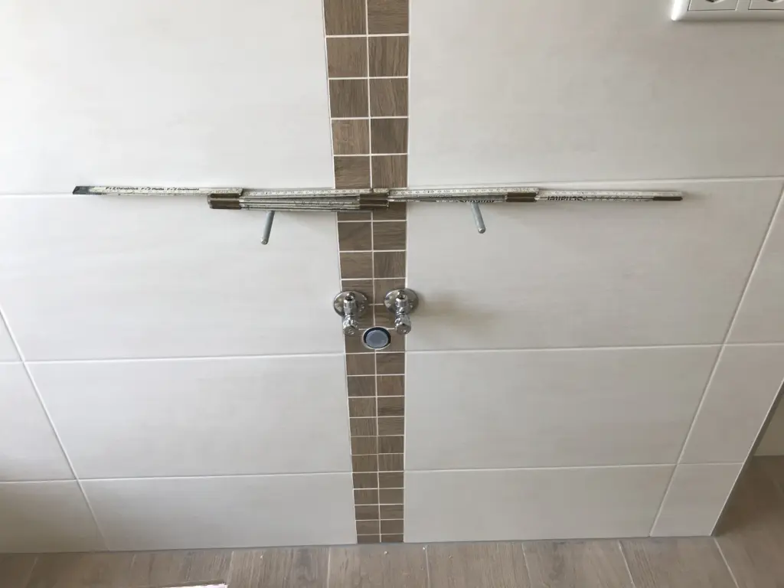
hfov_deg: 63.4
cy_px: 294
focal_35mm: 28
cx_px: 392
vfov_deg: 49.7
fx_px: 634
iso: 25
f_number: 1.8
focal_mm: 3.99
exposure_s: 1/100
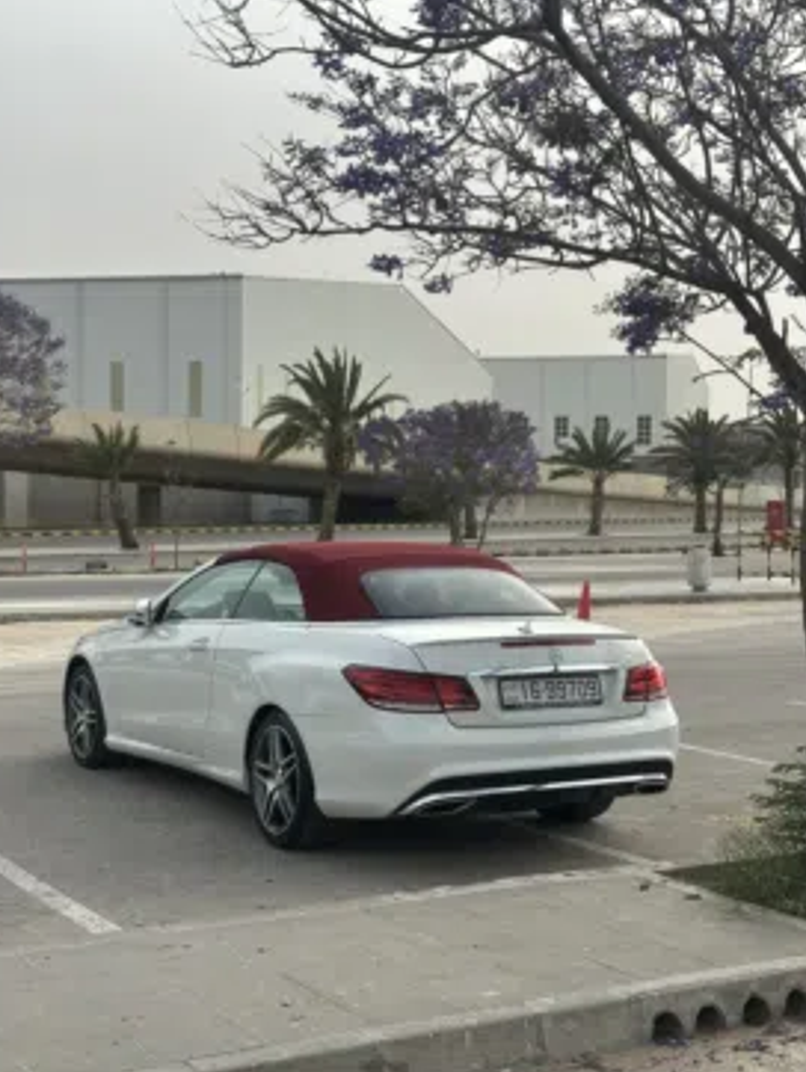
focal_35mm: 53
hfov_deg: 27.6
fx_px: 1643
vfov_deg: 36.1
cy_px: 566
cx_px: 400
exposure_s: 1/1695
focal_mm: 6.86
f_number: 1.78
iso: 64
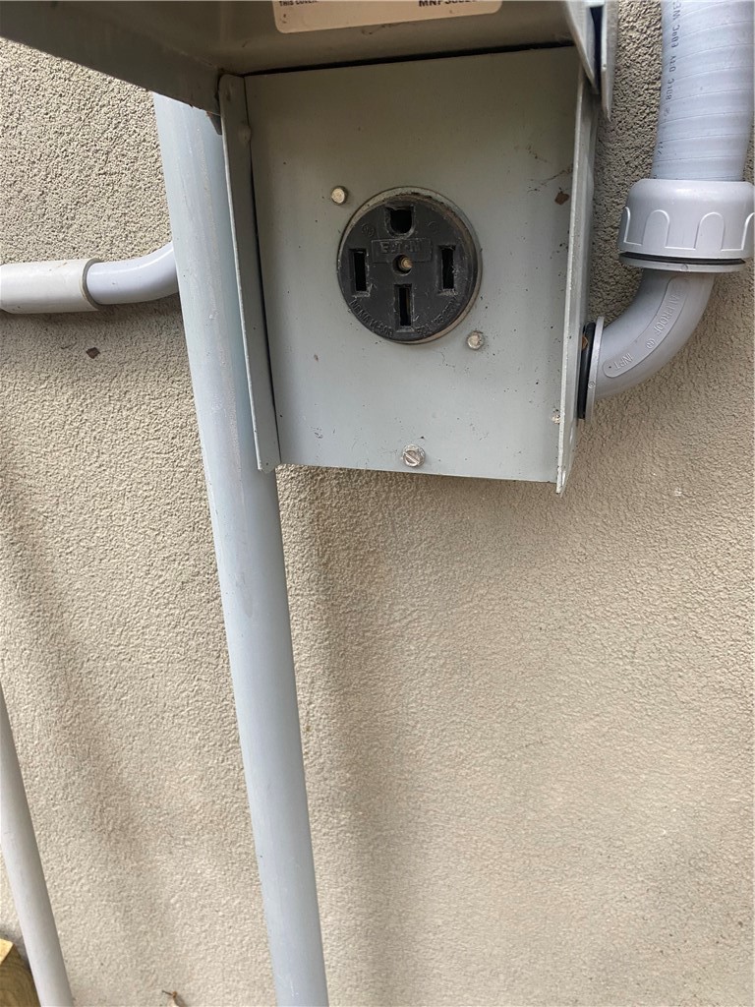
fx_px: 756
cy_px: 504
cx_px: 378
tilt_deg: -20.3
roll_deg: +5.0
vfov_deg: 67.3
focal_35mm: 26
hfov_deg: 53.1
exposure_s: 1/97
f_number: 1.8
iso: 125
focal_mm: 4.25
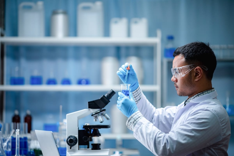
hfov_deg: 19.4
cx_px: 117
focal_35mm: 105
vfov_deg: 13.1
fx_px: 683
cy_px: 78
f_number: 1.4
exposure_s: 1/320
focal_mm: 105
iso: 250
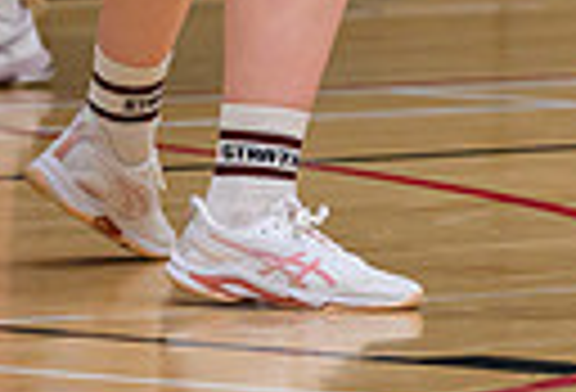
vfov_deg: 1.3
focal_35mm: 1085
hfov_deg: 1.9
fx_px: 17464
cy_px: -629
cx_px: 1131
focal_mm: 200
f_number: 3.2
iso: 3200
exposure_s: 1/1250
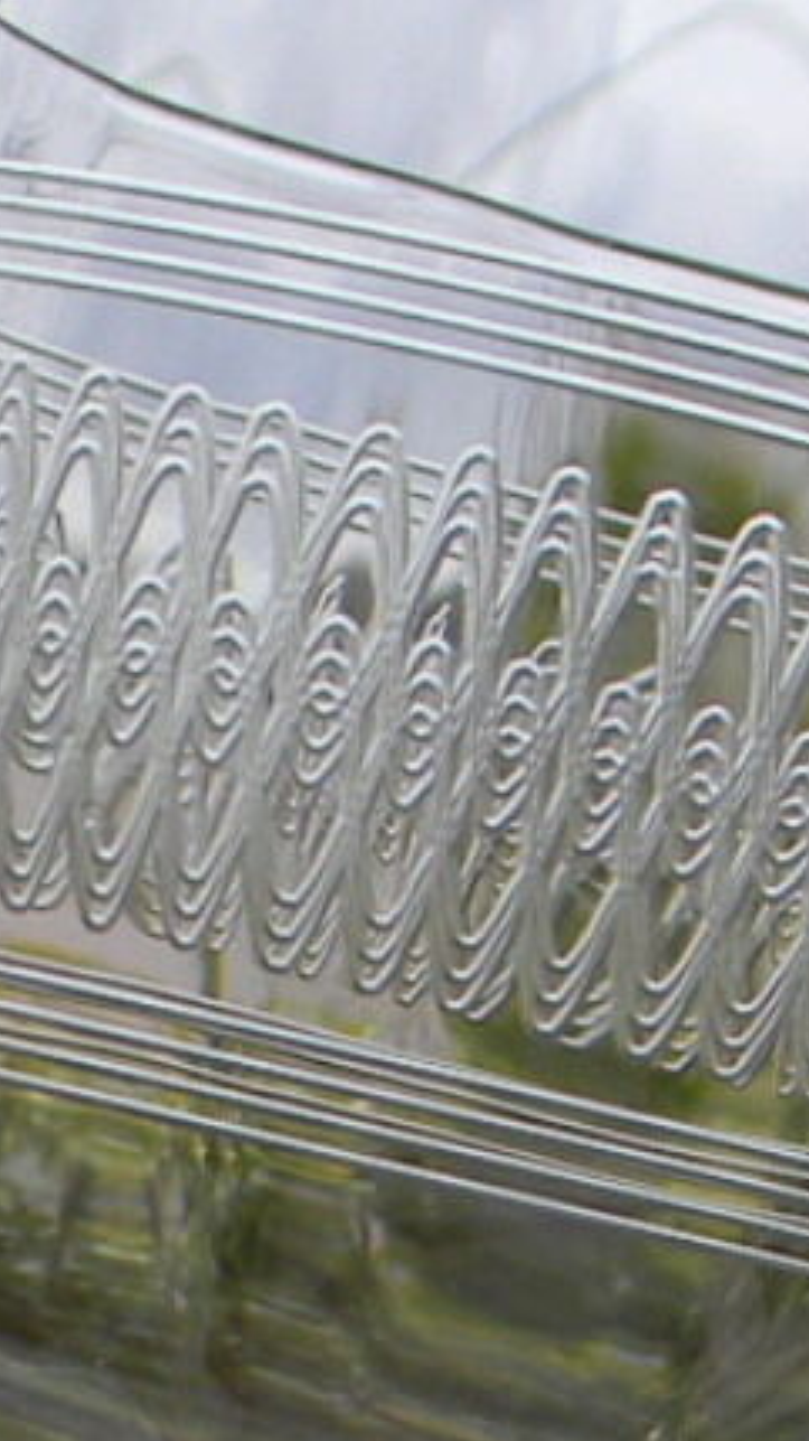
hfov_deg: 13.3
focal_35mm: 91
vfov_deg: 23.1
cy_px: 1152
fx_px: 3474
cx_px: 295
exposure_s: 1/213
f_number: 7
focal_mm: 5
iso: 80
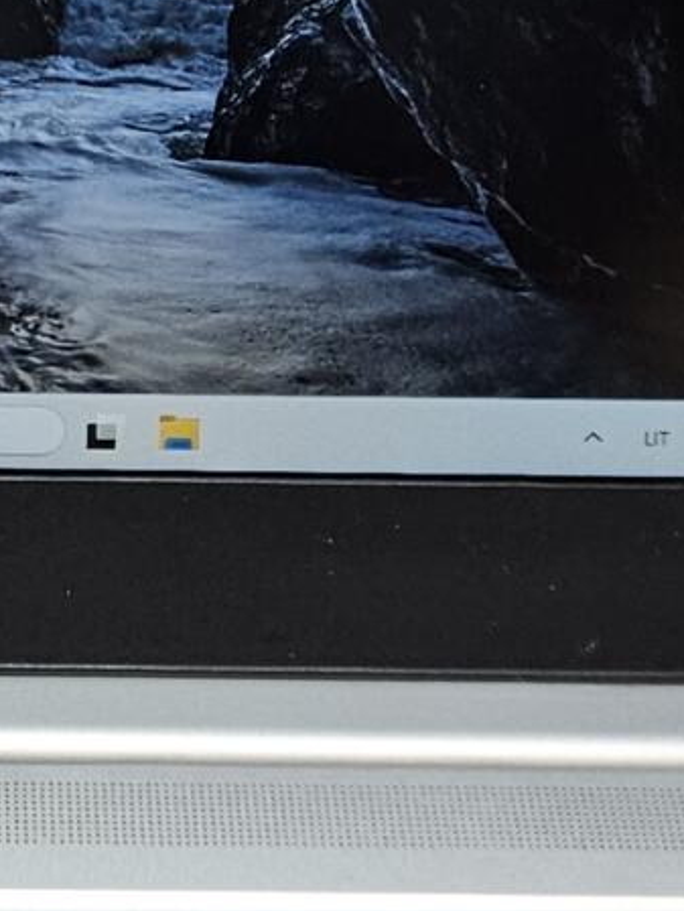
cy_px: 363
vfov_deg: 15.0
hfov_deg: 11.2
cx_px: -53
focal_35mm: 131
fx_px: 3450
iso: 250
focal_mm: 5.4
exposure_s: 1/359
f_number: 1.8
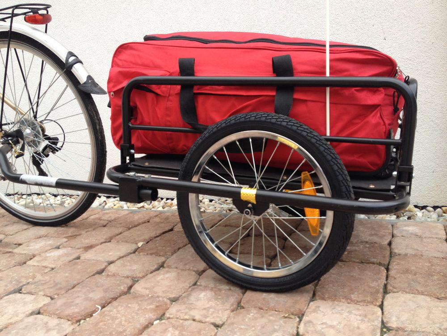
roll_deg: +4.4
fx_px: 452
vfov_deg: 40.7
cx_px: 224
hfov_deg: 52.6
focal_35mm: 35
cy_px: 168
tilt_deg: -7.9
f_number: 2.4
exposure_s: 1/20
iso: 50
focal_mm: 4.28
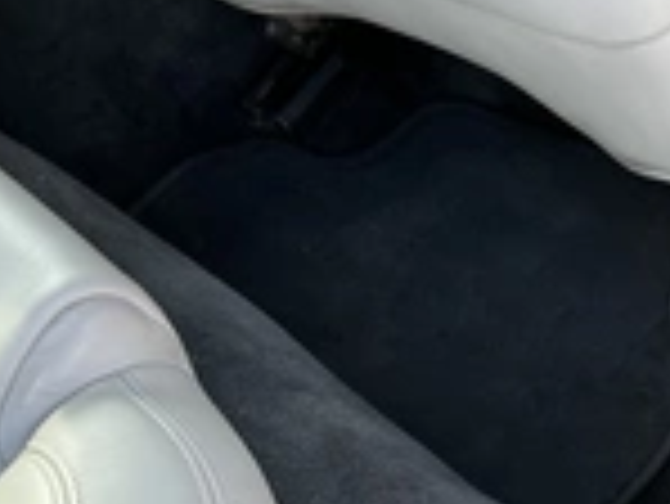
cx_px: 612
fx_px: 1453
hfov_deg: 25.1
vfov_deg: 18.6
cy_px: 603
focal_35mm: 75
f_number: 1.8
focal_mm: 3
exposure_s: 1/122
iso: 64
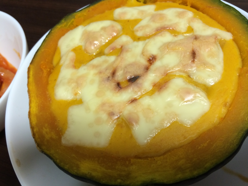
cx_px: 124
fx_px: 208
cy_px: 93
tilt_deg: -59.1
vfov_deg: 48.2
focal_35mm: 29
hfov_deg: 61.7
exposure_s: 1/30
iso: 100
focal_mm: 4.15
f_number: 2.2
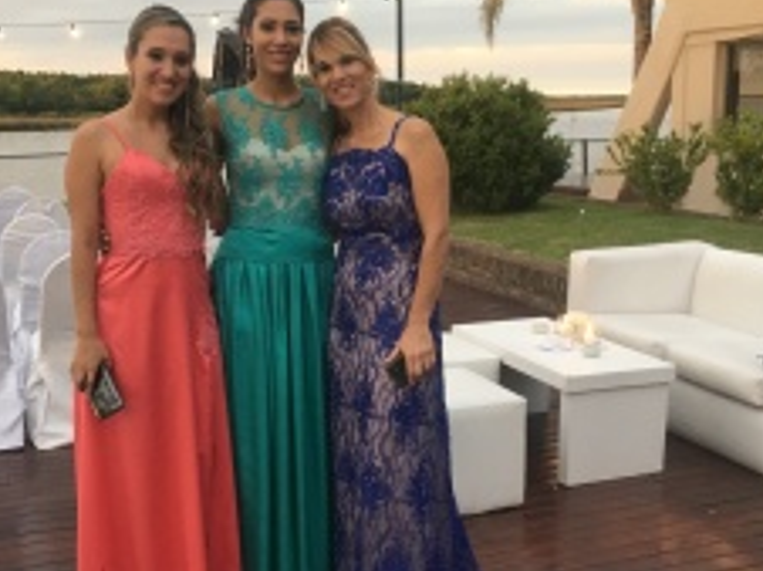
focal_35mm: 47
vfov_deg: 30.8
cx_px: 371
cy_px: 280
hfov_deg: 40.5
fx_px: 1035
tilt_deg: -9.4
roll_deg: +0.4
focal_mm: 4.15
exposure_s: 1/33
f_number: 2.2
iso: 50
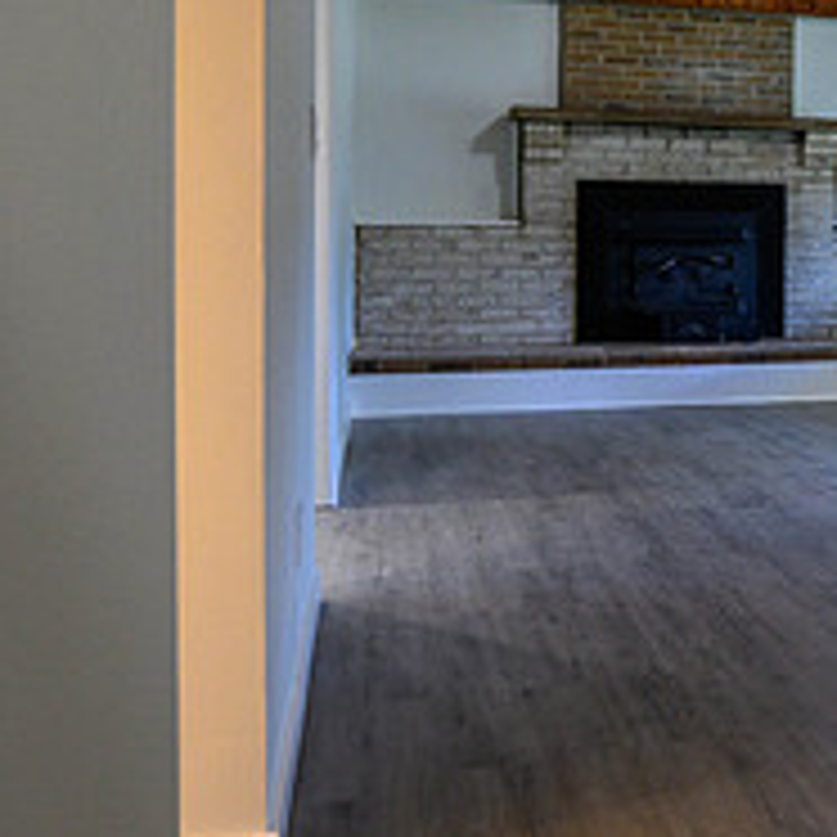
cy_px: 250
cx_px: 864
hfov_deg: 33.8
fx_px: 1231
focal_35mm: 45
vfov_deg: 37.0
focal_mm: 17
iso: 1000
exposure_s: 1/100
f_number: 5
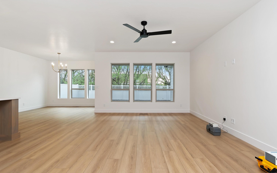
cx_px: 142
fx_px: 121
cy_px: 87
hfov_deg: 97.8
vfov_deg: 71.3
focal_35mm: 16
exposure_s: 1/13
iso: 320
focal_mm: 10
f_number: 6.3
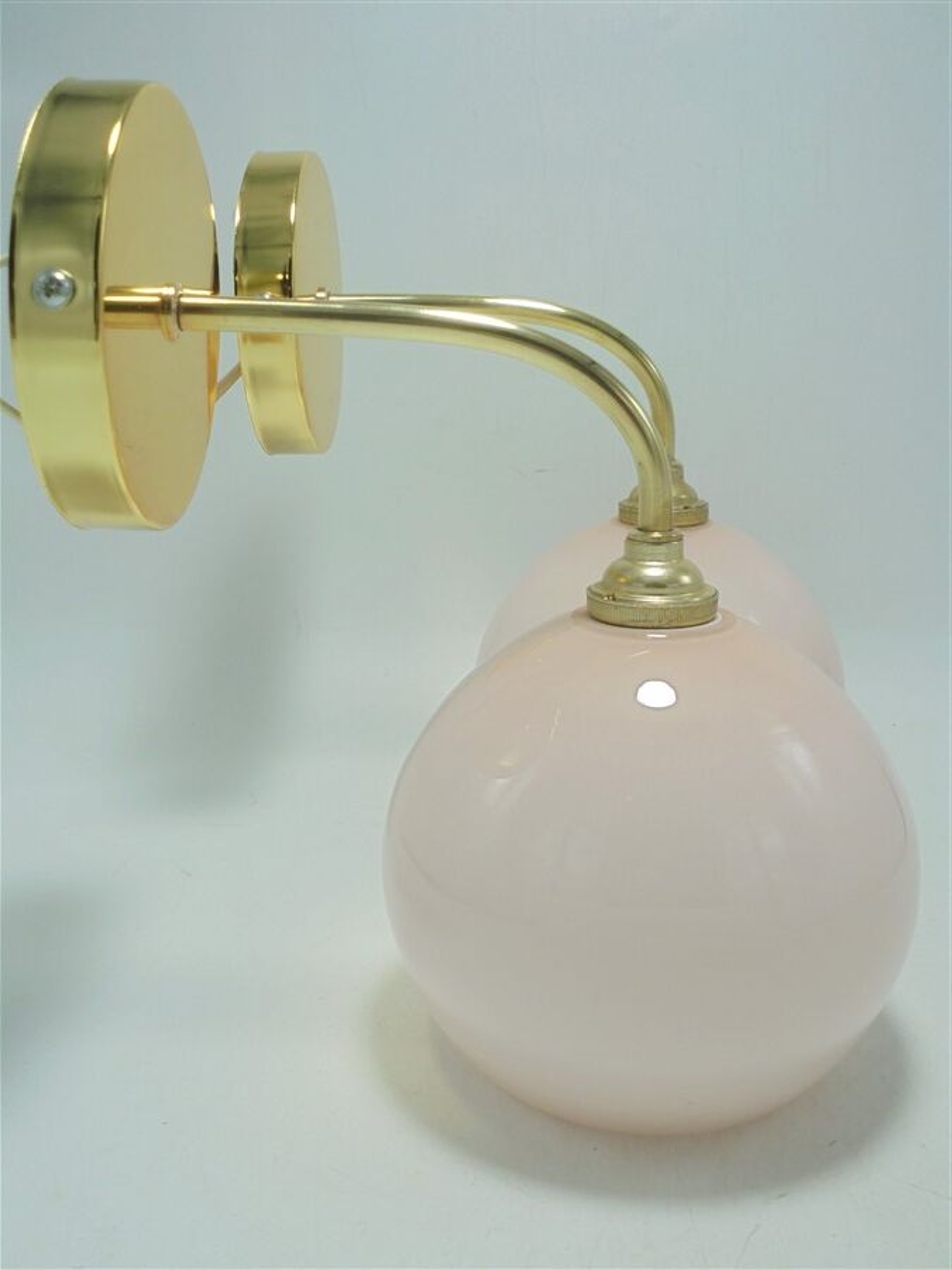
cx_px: 476
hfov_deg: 41.8
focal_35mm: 34
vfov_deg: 54.0
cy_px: 635
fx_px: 1247
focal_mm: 6.1
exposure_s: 1/100
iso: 100
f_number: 4
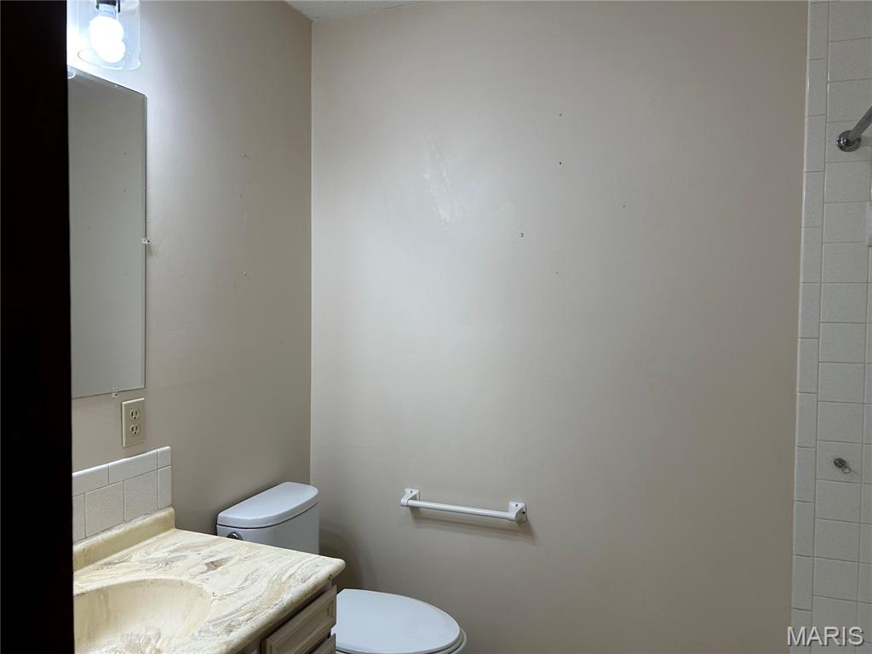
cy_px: 327
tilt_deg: -2.9
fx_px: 655
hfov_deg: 67.3
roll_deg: +0.3
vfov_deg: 53.1
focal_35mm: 26
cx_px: 436
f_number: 1.5
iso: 50
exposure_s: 1/120
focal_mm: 5.7
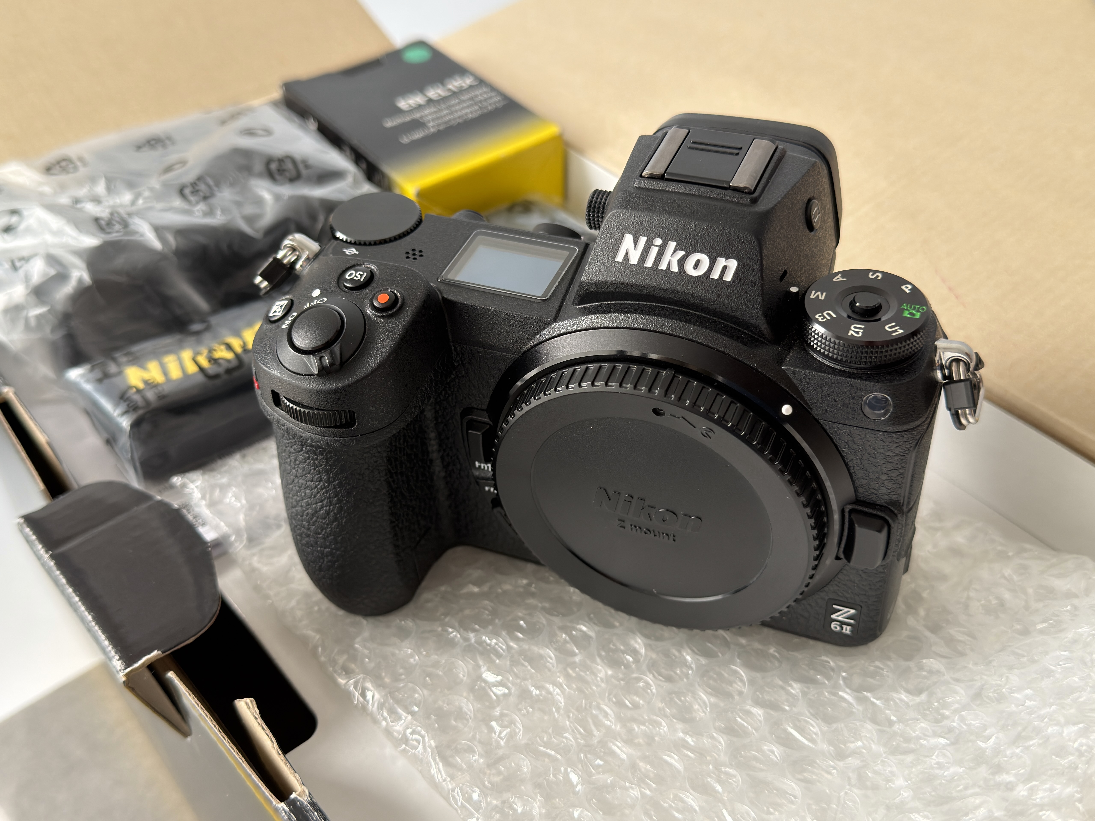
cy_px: 410
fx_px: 1202
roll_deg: +4.0
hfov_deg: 49.0
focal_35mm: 38
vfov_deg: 37.7
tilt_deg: -41.1
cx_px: 548
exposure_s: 1/121
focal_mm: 6.76
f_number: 1.78
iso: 64
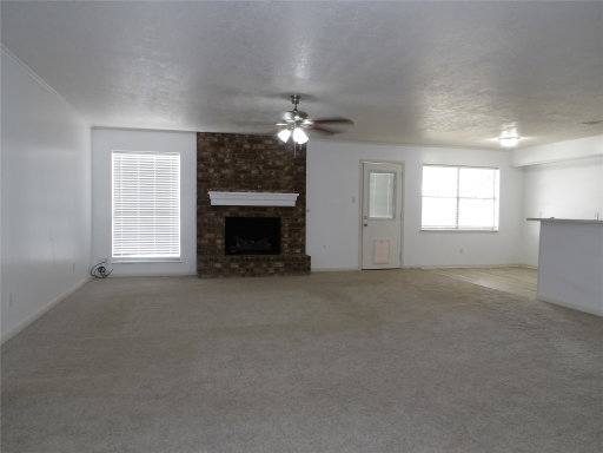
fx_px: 401
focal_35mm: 23
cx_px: 302
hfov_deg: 73.9
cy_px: 226
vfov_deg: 58.9
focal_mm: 4.2
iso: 200
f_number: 4.1
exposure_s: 1/30
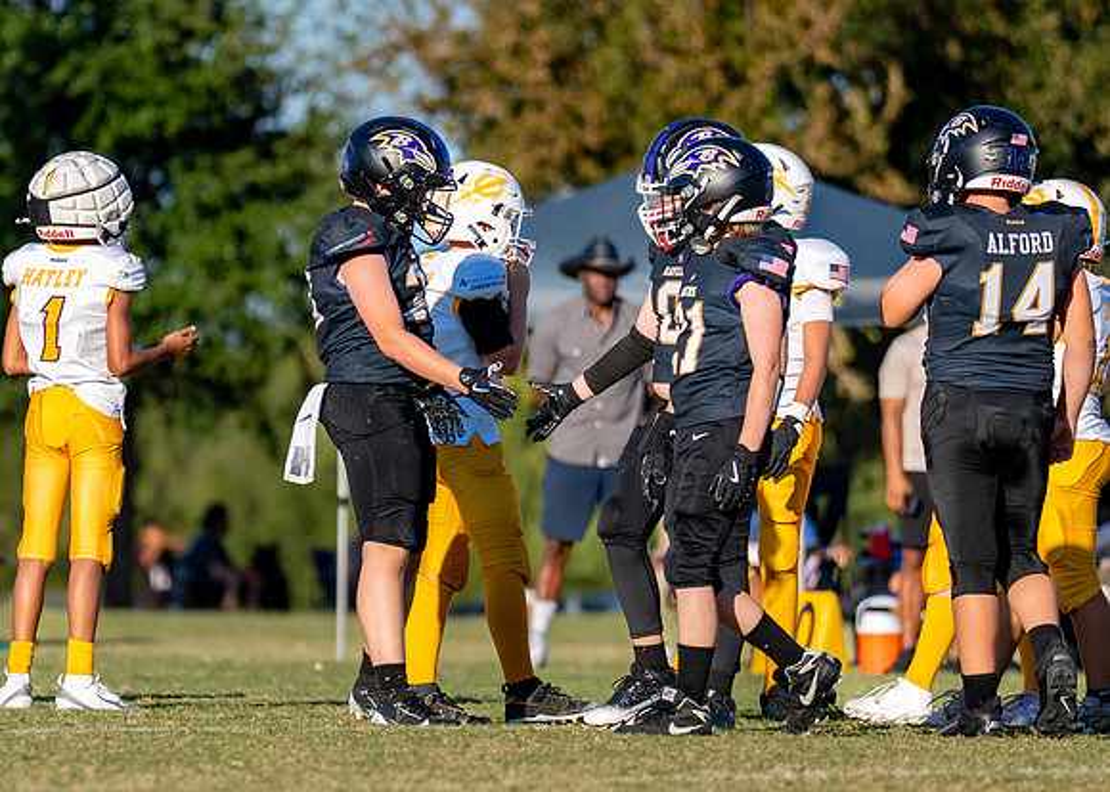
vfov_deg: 2.9
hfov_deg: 4.0
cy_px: 430
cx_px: 411
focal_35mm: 503
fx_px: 15858
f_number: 2.8
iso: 160
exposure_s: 1/4000
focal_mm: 200
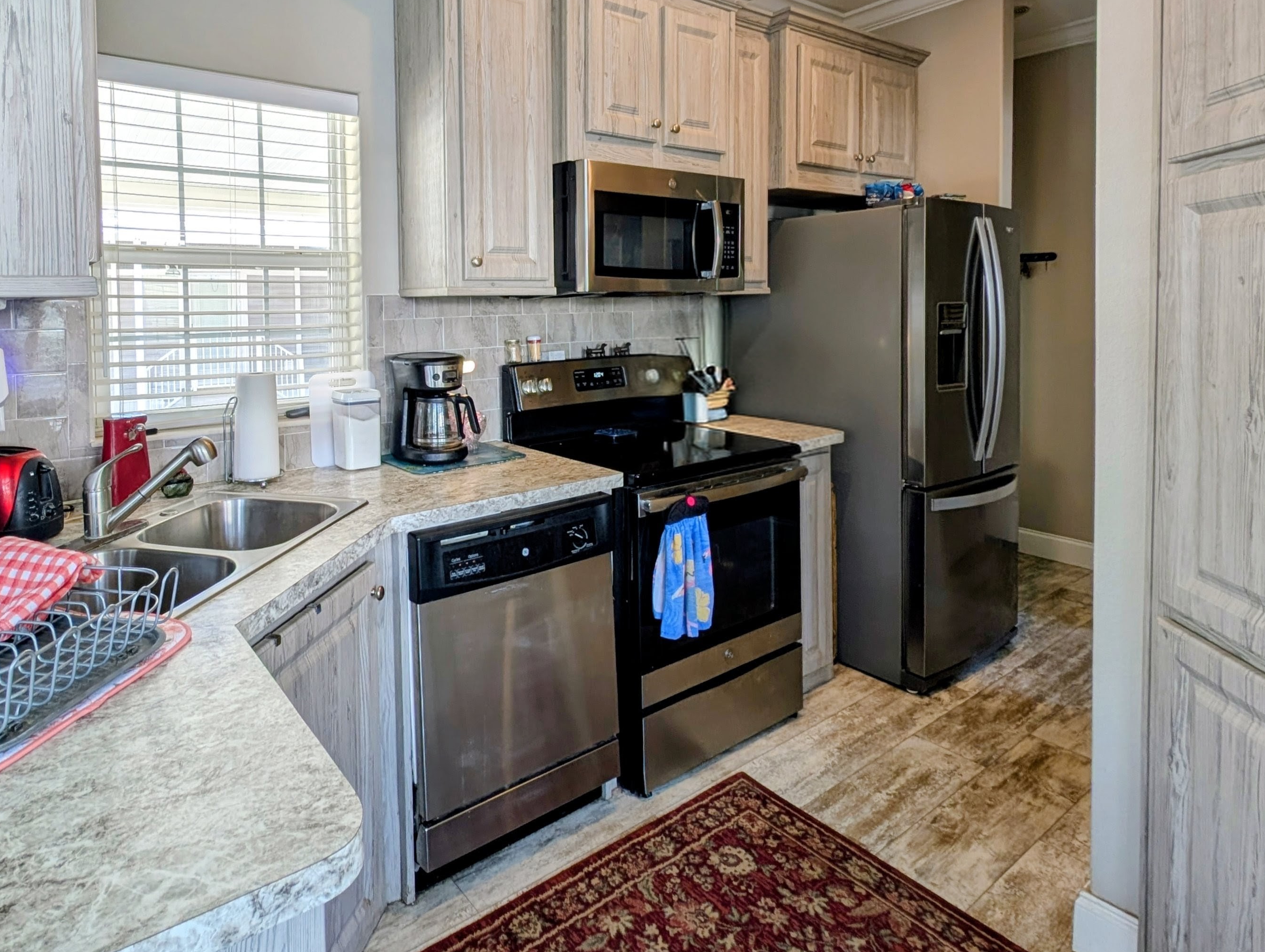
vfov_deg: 69.8
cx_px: 477
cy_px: 320
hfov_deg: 86.0
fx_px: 659
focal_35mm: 18
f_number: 1.95
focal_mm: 2.23
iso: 48
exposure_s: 1/120
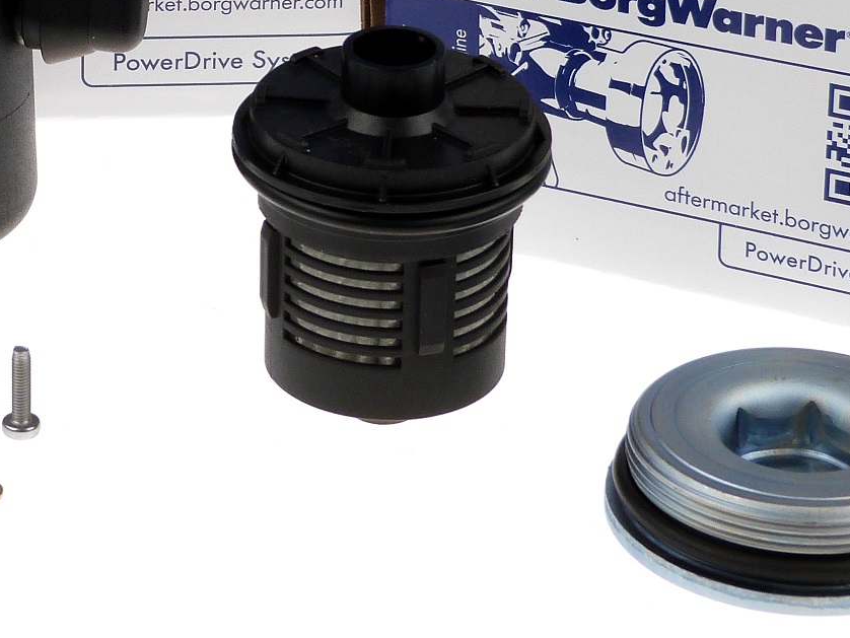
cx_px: 86
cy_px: -42
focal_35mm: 167
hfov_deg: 11.8
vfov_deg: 8.8
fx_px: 4102
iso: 100
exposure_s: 1/100
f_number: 3.3
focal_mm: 12.6
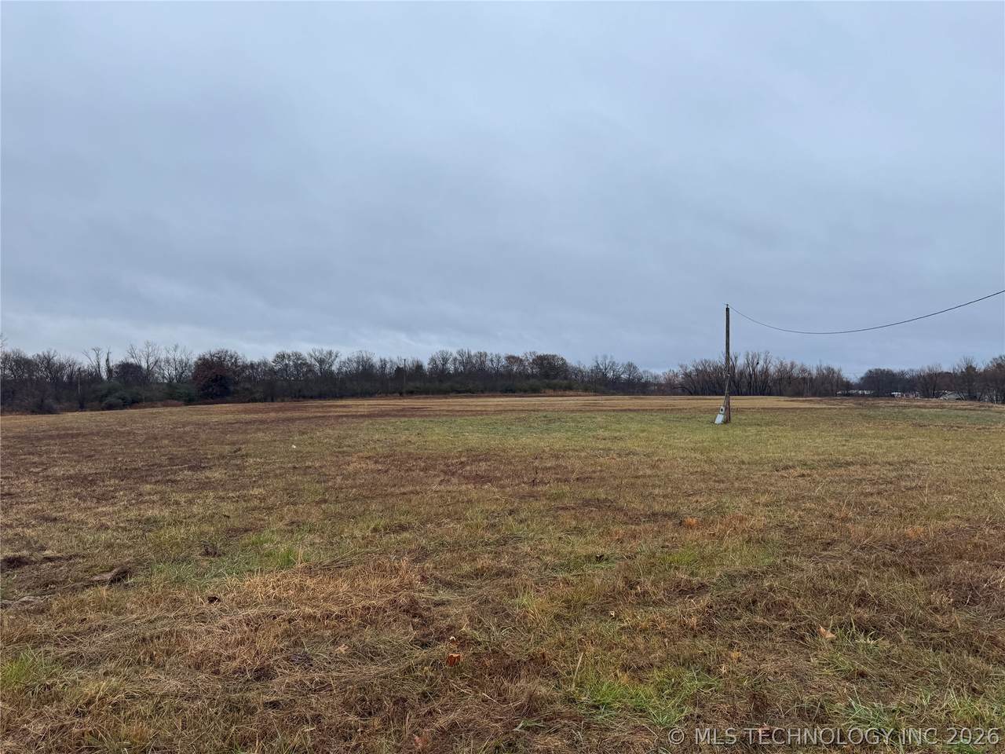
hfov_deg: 71.6
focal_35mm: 24
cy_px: 377
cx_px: 502
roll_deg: +1.0
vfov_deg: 56.8
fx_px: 697
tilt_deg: +0.0
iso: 80
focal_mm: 6.76
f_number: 1.78
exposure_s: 1/900
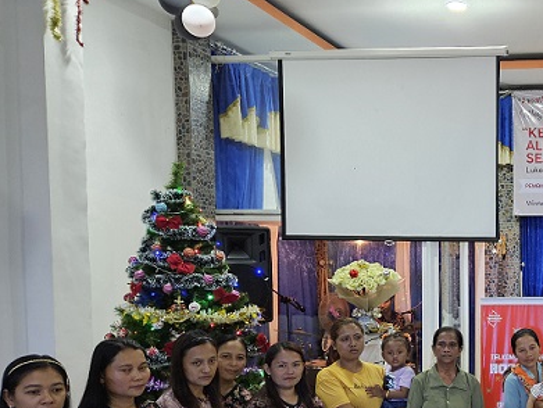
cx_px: 550
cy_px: 312
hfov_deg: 36.2
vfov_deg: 30.3
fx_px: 738
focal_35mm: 47
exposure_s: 1/50
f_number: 1.8
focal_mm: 5.4
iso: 800
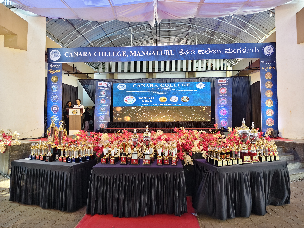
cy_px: 114
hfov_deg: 73.9
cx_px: 152
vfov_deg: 58.9
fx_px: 202
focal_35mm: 23
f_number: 1.88
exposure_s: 1/100
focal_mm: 5.56
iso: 54
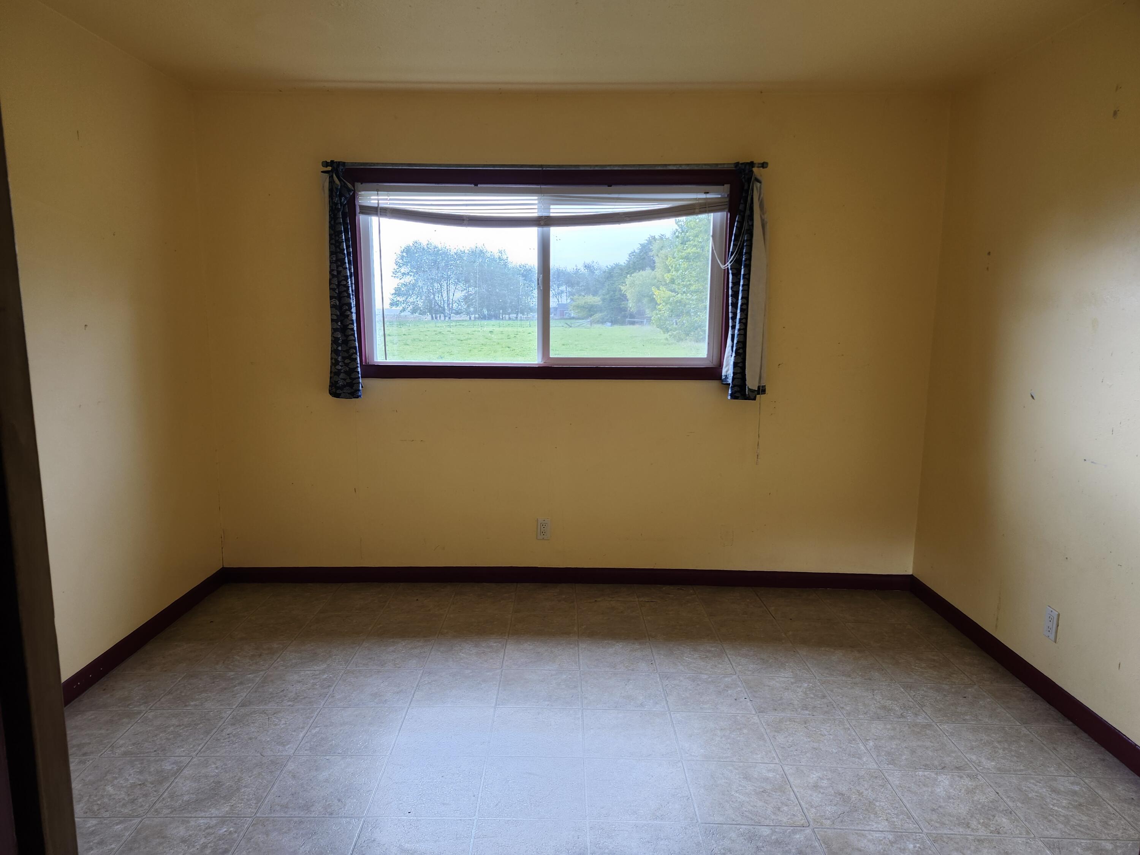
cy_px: 428
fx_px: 757
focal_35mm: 23
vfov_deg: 58.9
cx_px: 570
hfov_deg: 73.9
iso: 100
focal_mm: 5.54
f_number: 1.8
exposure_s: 1/180
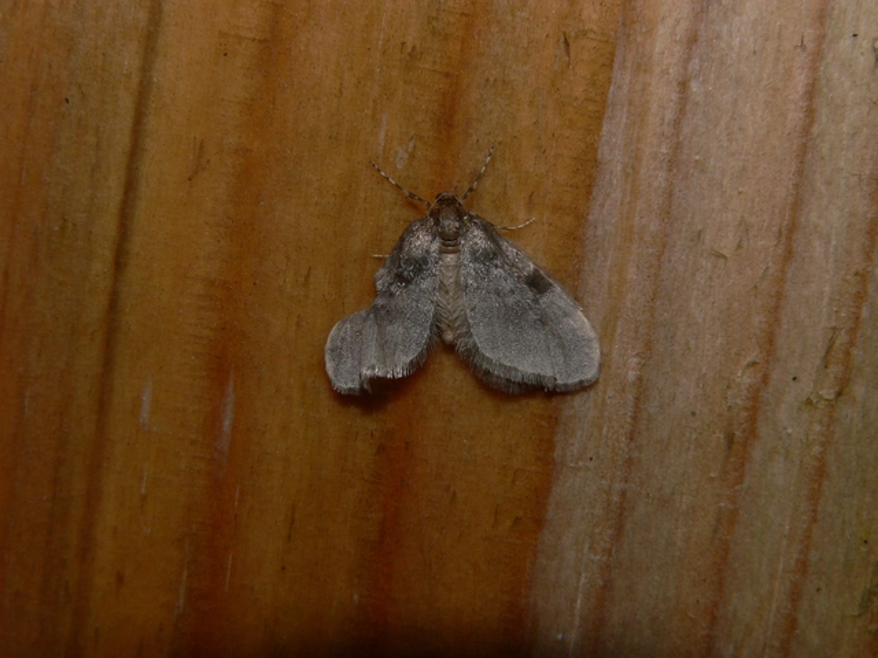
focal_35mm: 84
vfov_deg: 17.6
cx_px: 439
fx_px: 2131
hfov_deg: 23.3
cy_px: 329
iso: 100
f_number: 4
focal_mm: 13.9
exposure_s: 1/60
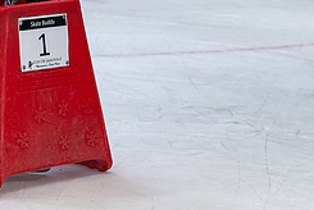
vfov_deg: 6.9
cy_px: -31
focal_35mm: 197
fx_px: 1720
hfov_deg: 10.3
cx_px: -35
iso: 400
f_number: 4
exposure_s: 1/250
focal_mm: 48
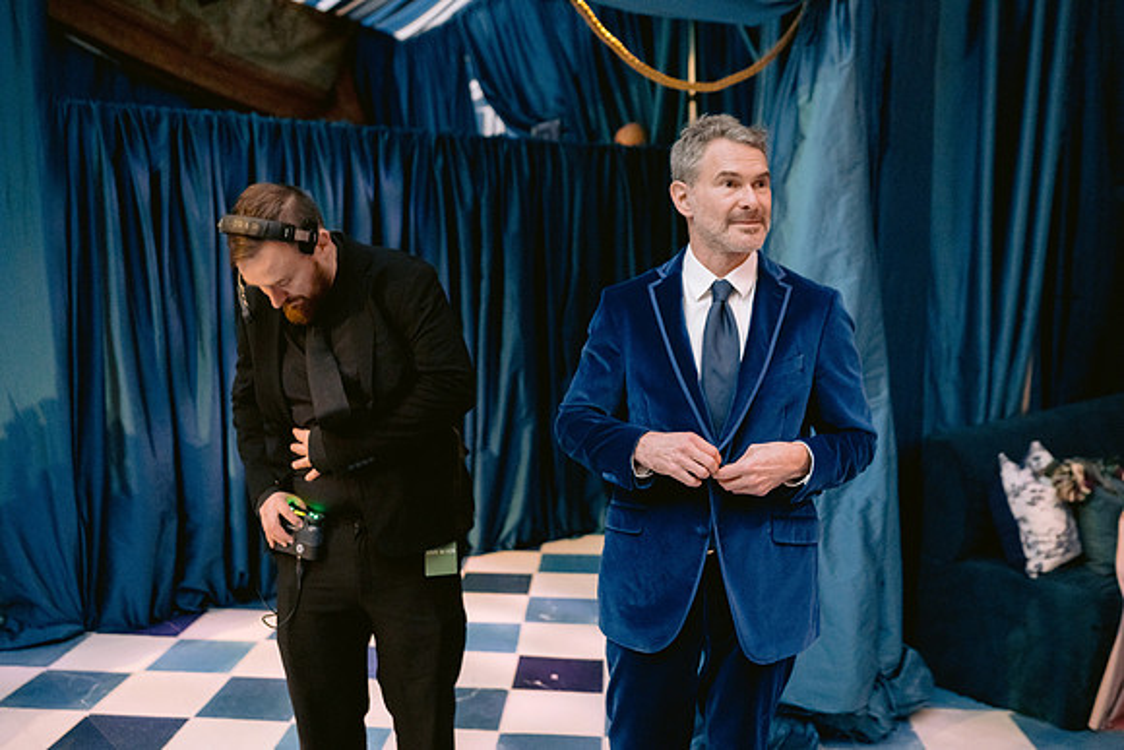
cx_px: 562
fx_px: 1093
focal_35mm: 35
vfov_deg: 37.9
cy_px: 375
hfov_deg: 54.4
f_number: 2.8
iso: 1600
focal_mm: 35
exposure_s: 1/125
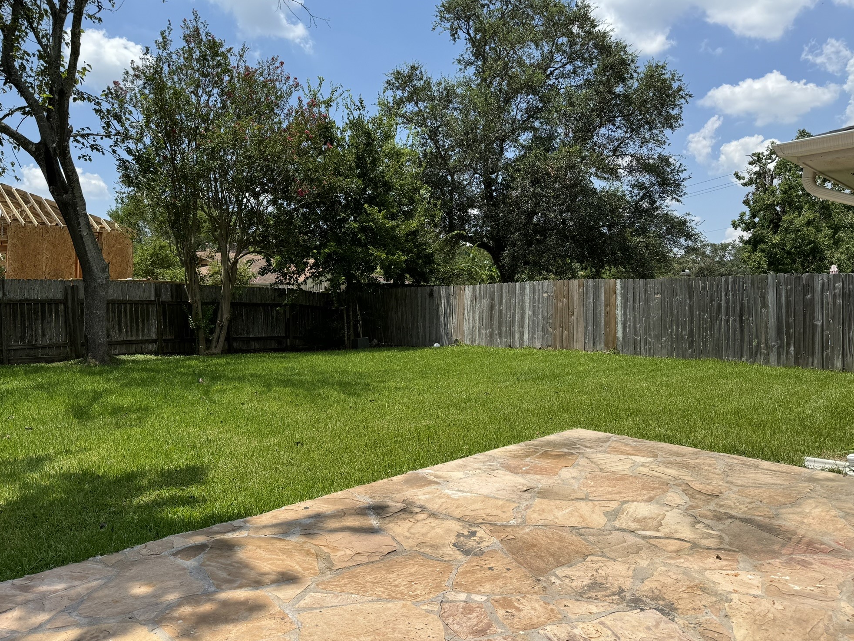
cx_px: 410
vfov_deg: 54.9
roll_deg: -0.4
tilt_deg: -0.9
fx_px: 617
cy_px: 312
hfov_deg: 69.4
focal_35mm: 25
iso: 80
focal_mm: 6.76
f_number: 1.78
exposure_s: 1/4608
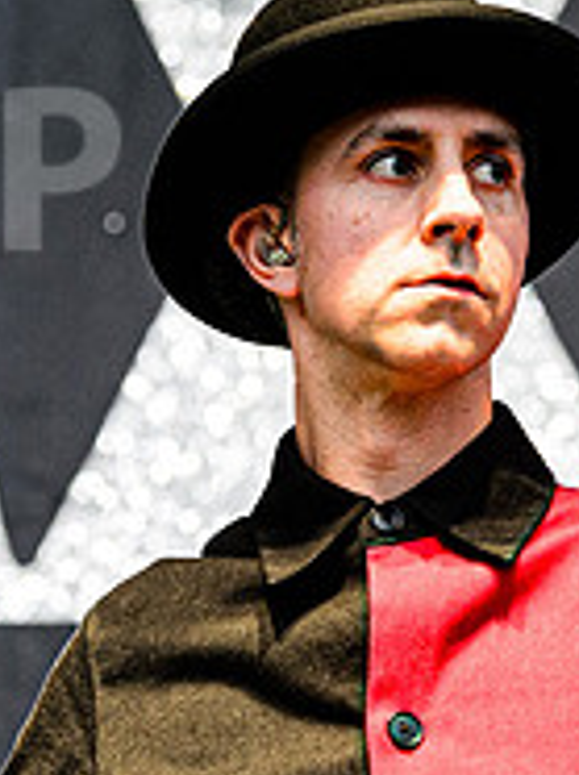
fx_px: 7444
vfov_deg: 6.0
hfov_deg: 4.5
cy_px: 542
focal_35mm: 333
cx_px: 502
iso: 1000
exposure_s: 1/100
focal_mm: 95
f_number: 4.5
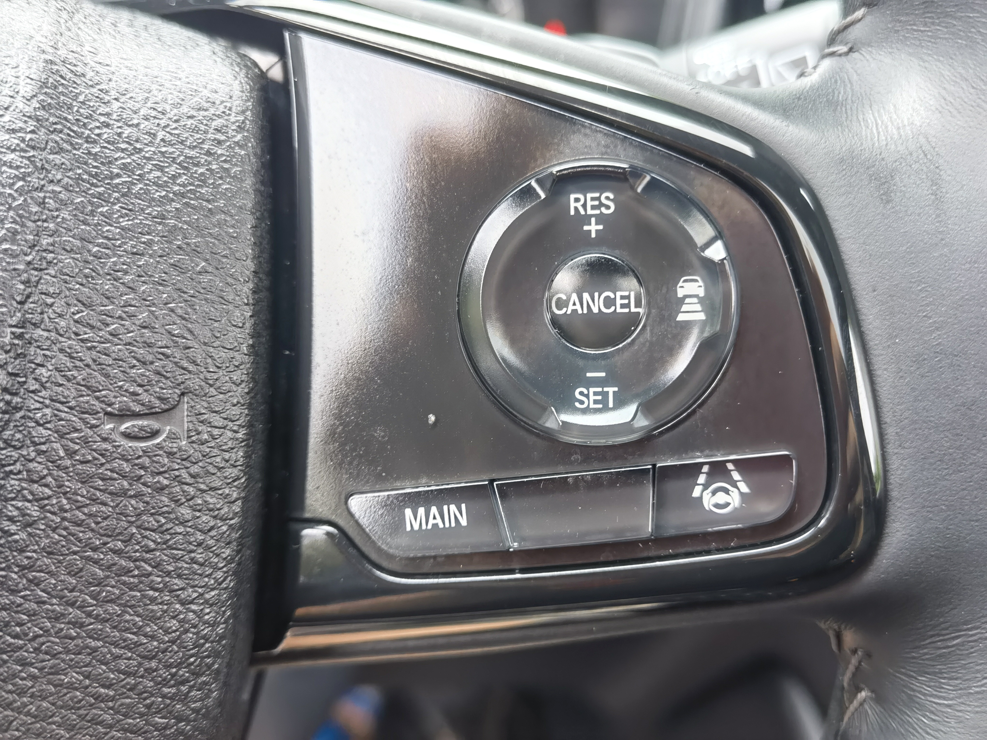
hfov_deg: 52.6
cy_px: 370
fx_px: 998
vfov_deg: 40.7
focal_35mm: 35
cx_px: 494
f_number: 1.9
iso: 100
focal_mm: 6.67
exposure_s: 1/98.9
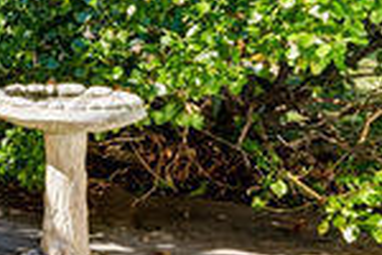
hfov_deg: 14.8
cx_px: -420
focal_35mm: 109
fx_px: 1157
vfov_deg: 12.4
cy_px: -26
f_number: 6.3
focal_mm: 16
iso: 320
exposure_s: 1/1600
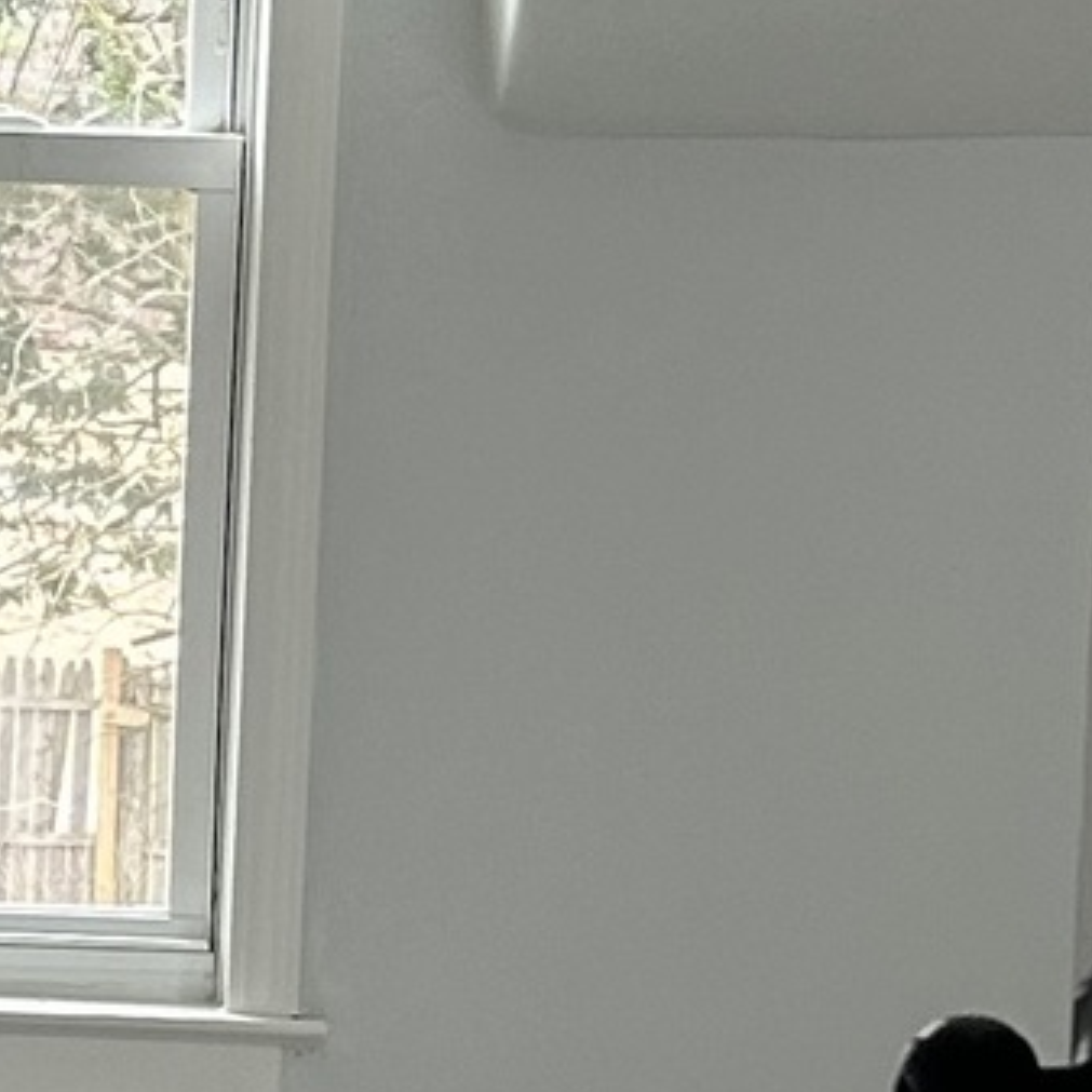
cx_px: -185
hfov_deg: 10.9
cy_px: 723
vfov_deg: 11.1
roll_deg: +1.2
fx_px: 5603
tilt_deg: -7.2
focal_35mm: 157
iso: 100
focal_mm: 5.7
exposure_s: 1/121
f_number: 1.5
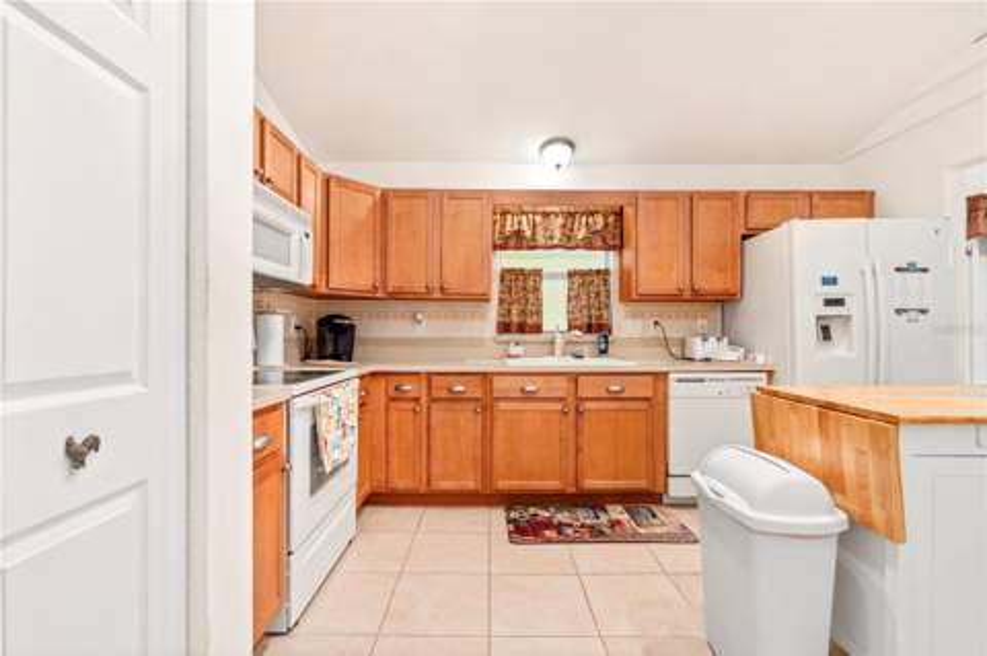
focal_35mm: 15
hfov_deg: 100.4
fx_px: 411
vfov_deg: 77.2
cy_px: 328
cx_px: 494
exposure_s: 1.6
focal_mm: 10
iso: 100
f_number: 8
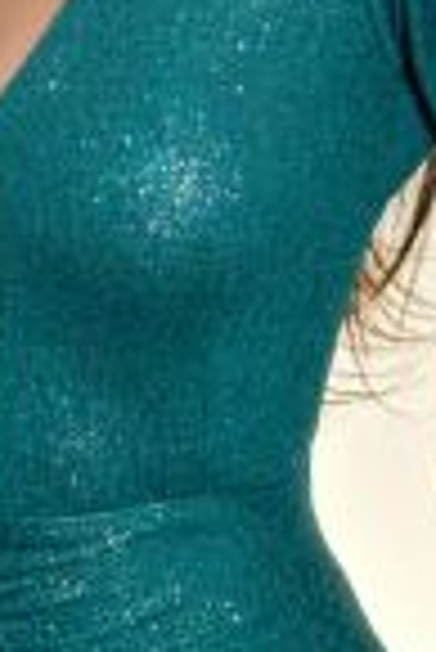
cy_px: -103
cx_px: 103
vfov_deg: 9.8
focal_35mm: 206
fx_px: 3733
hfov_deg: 6.7
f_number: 1.78
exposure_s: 1/121
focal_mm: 6.86
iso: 64
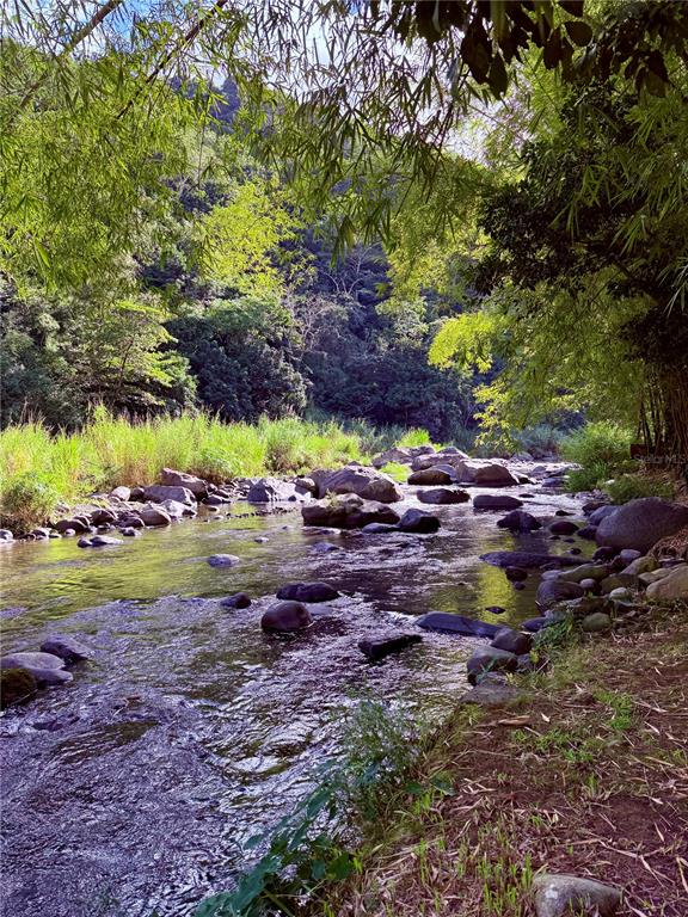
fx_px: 636
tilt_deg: +0.4
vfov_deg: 71.6
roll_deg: -0.3
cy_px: 458
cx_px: 344
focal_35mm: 24
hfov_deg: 56.8
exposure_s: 1/593
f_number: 1.78
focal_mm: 6.76
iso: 100
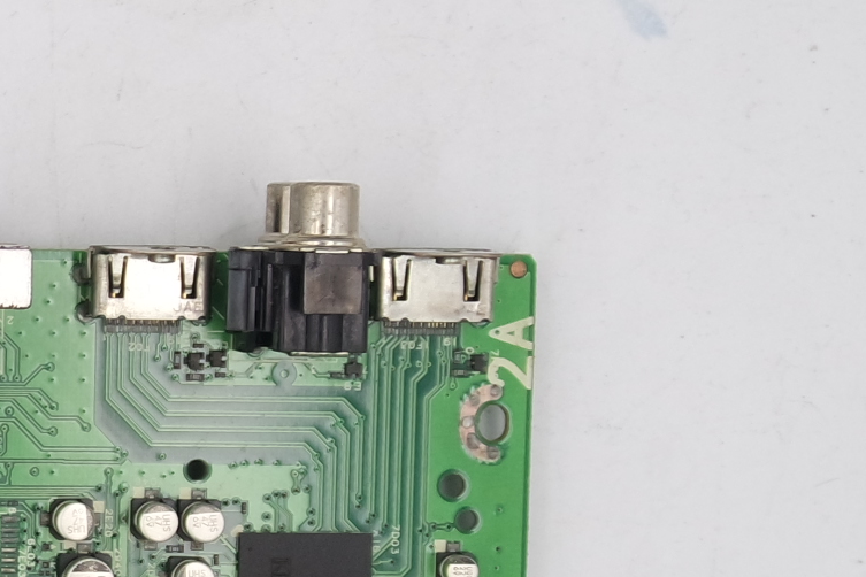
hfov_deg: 11.6
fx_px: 4089
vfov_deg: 8.0
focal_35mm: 170
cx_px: -390
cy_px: 570
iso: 160
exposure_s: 1/125
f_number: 4.5
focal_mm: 16
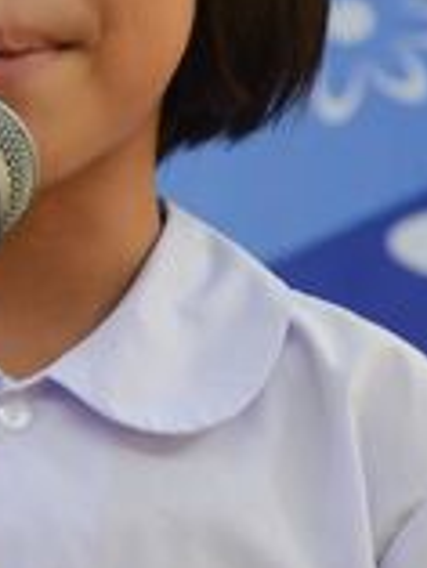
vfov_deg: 3.2
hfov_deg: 2.4
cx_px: 62
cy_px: 118
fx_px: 10133
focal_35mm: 617
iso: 500
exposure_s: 1/25
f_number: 5.6
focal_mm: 105
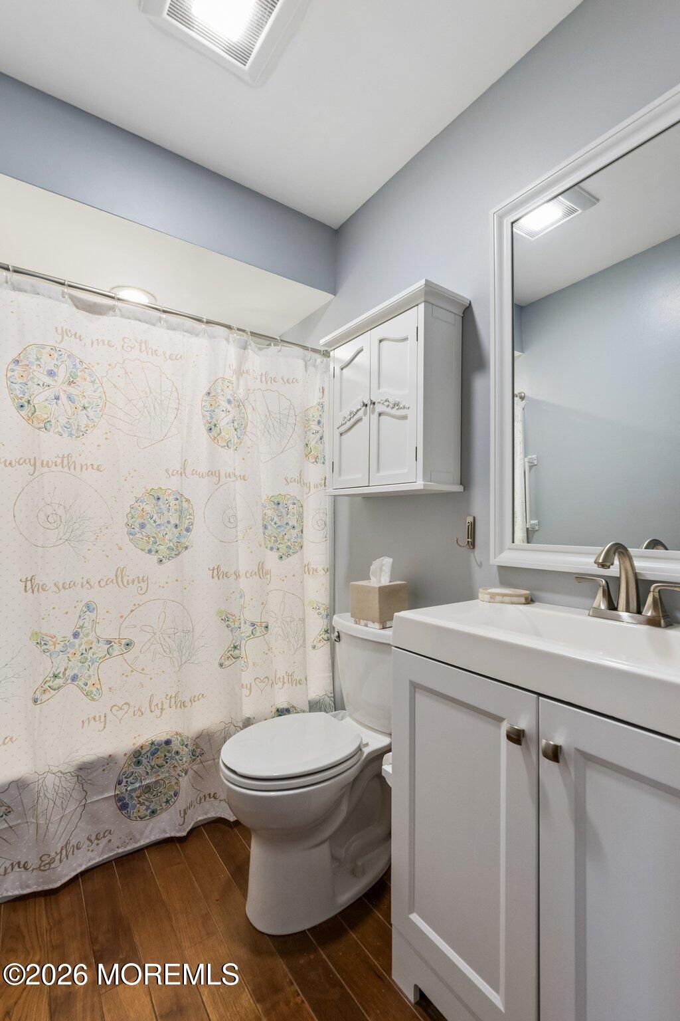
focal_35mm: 15
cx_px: 340
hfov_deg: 77.3
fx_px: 425
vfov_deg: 100.4
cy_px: 510
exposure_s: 1/60
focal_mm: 15
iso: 1000
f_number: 7.1
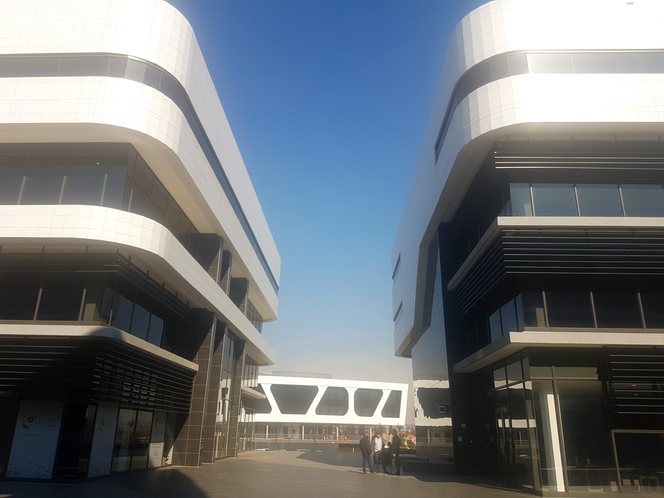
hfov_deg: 67.3
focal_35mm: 26
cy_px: 249
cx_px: 332
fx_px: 499
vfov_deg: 53.1
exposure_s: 1/2504
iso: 40
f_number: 1.7
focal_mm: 4.2
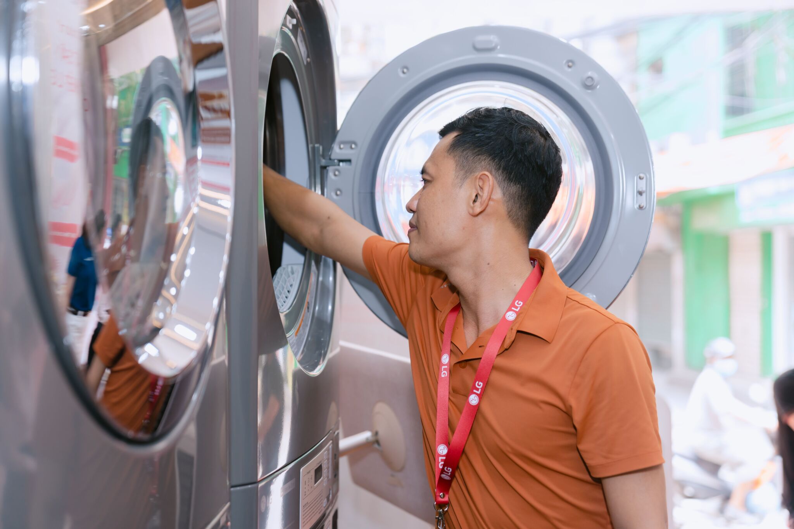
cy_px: 264
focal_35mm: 52
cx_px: 397
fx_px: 1147
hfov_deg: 38.2
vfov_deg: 26.0
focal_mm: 52
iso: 400
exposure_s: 1/160
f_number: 2.8
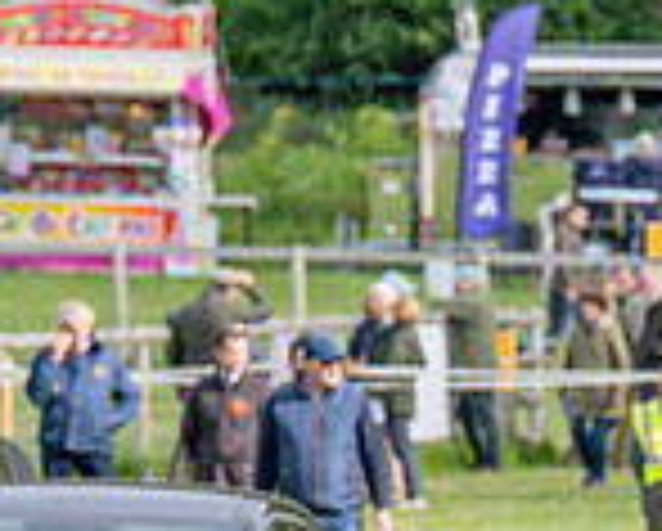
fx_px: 13694
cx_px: 684
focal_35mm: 698
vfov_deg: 2.2
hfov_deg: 2.8
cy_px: 739
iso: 400
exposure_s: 1/2500
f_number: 4.5
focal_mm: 96
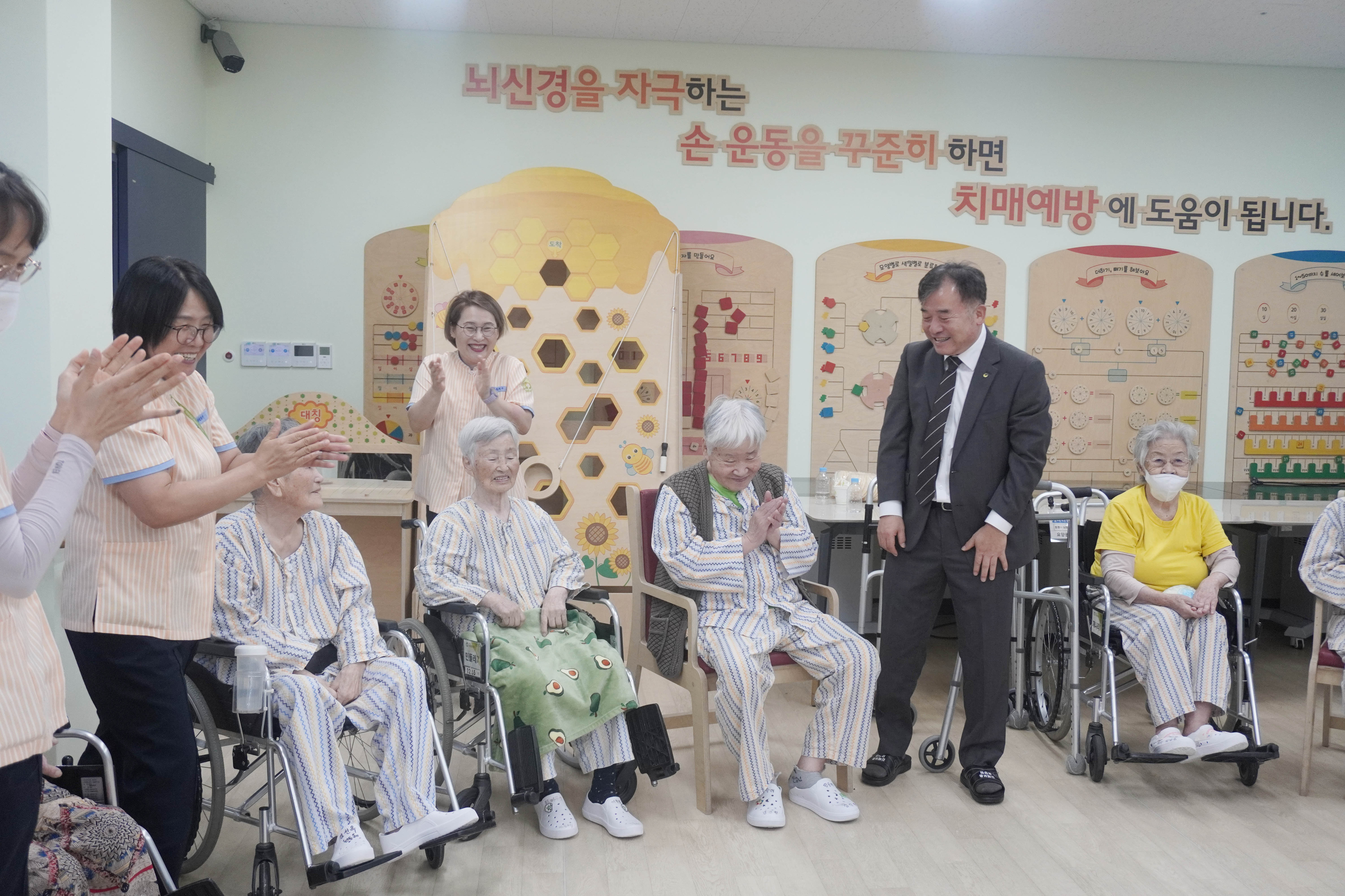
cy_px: 448
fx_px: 1345
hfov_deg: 53.1
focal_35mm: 36
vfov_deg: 36.9
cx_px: 672
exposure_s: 1/160
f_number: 4.5
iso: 1000
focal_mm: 24
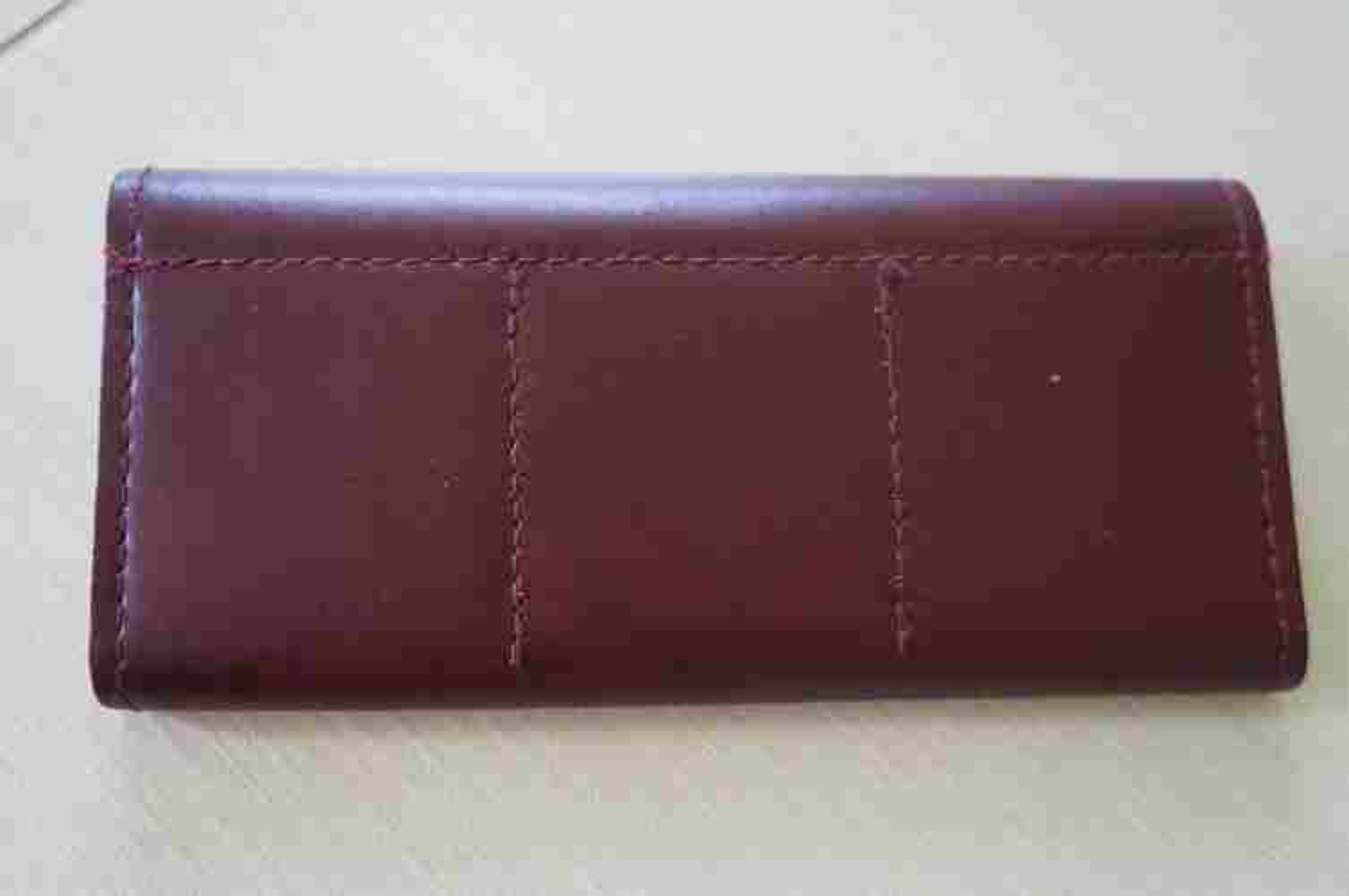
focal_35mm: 33
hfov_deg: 57.3
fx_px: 1235
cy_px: 448
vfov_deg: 39.9
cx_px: 674
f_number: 4
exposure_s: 1/125
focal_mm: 22
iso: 3200
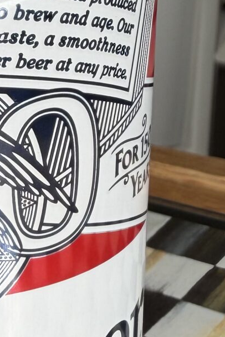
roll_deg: +2.1
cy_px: 223
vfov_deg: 19.4
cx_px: -100
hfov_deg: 12.5
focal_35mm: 105
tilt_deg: -19.8
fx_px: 984
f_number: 2.2
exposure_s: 1/120
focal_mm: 2.22
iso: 25
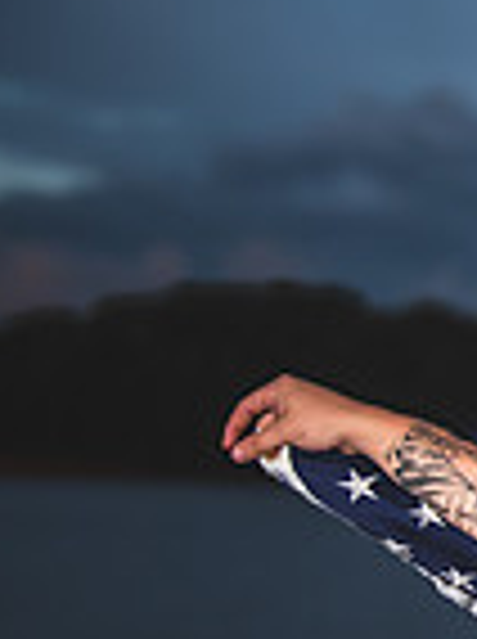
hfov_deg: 9.9
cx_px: 1246
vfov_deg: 15.6
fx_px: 2322
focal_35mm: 126
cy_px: 475
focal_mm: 32
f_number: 2.8
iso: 100
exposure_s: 1/500
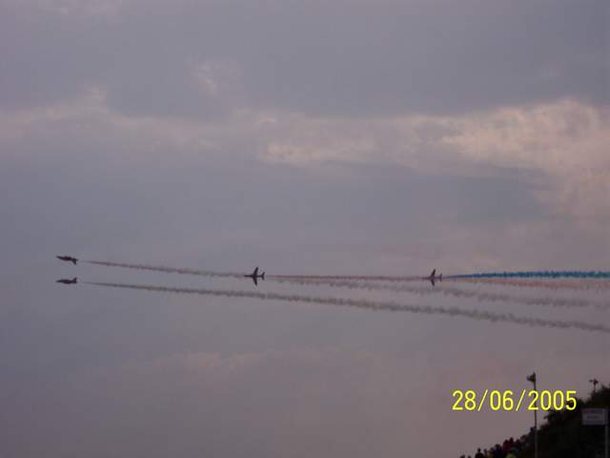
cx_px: 305
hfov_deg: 17.3
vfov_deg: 13.0
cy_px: 229
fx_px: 2009
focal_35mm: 114
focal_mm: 24
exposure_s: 1/500
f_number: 8
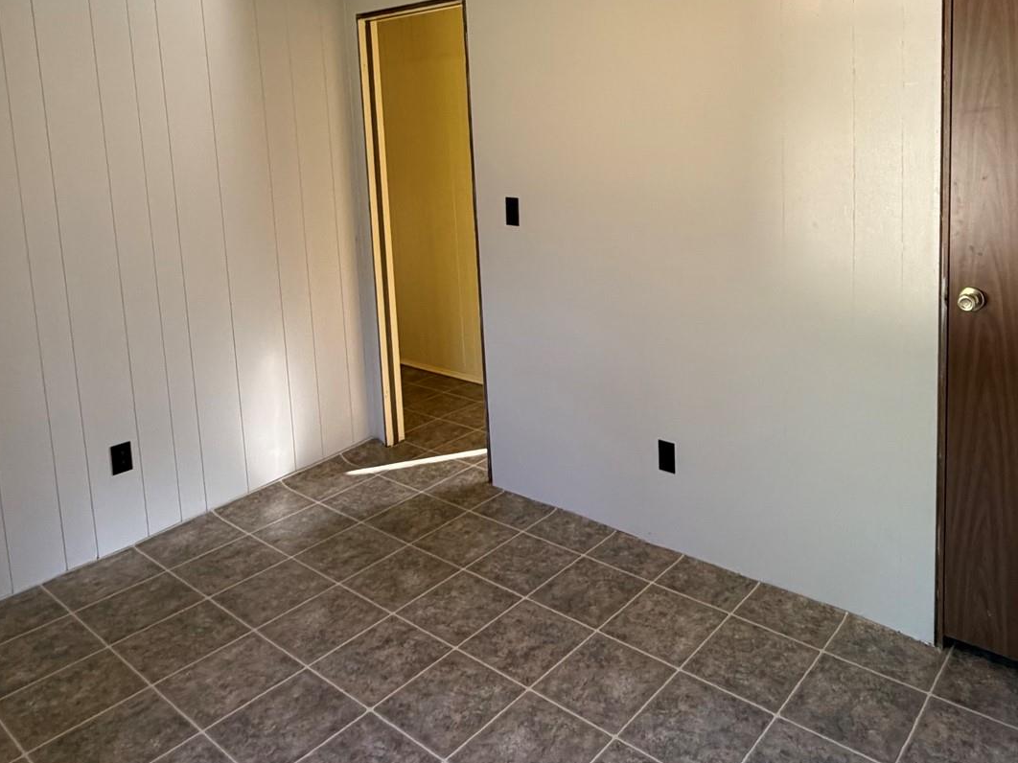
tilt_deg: -6.0
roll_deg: +2.0
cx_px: 619
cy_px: 210
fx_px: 794
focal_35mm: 27
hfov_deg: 64.6
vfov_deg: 49.7
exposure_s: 1/60
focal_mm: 2.22
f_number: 2.2
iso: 250
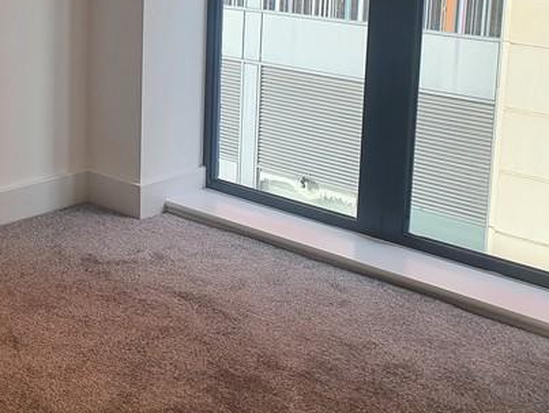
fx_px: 1048
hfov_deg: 26.7
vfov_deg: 21.8
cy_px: 53
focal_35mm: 66
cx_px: -76
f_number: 2.4
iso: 50
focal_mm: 4.32
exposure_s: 1/133
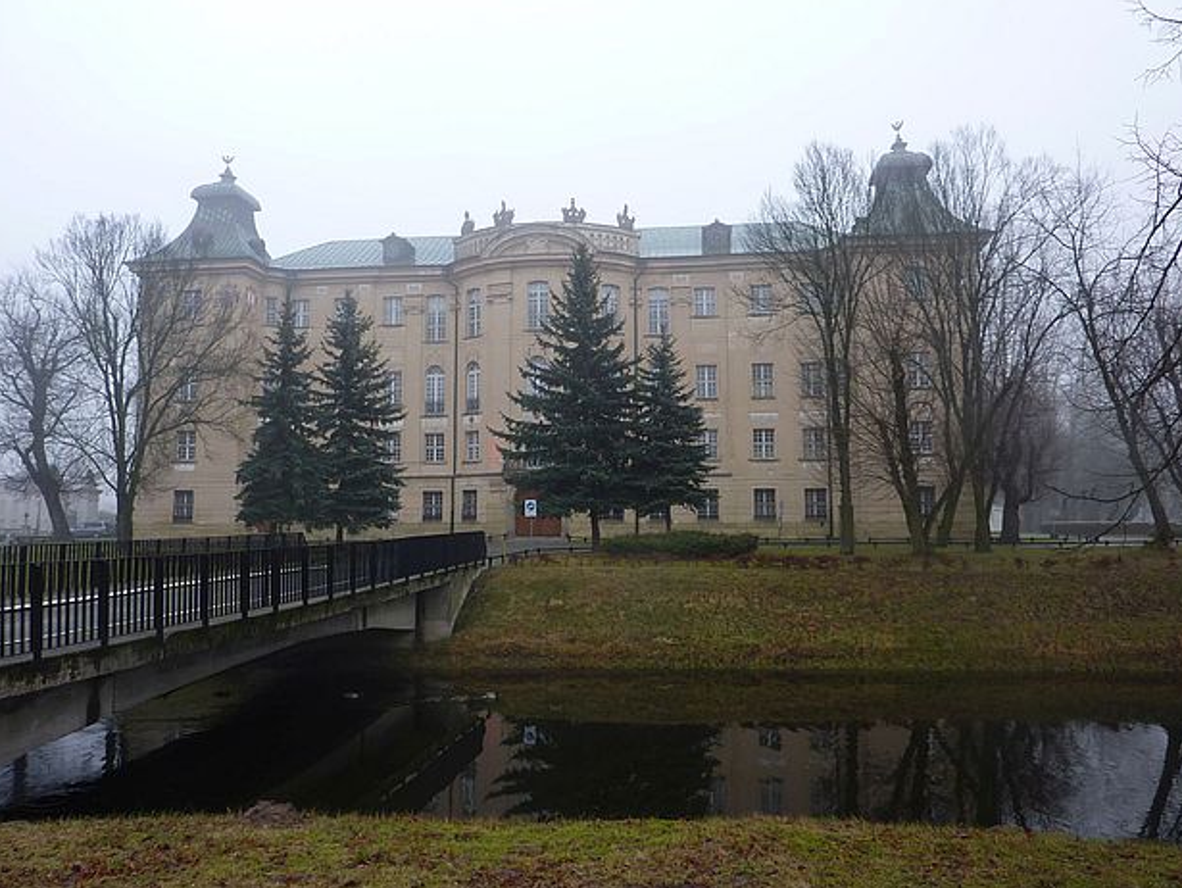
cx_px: 594
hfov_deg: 67.3
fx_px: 888
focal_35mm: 26
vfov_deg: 53.1
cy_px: 438
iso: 80
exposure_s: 1/100
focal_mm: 4.1
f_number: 3.3
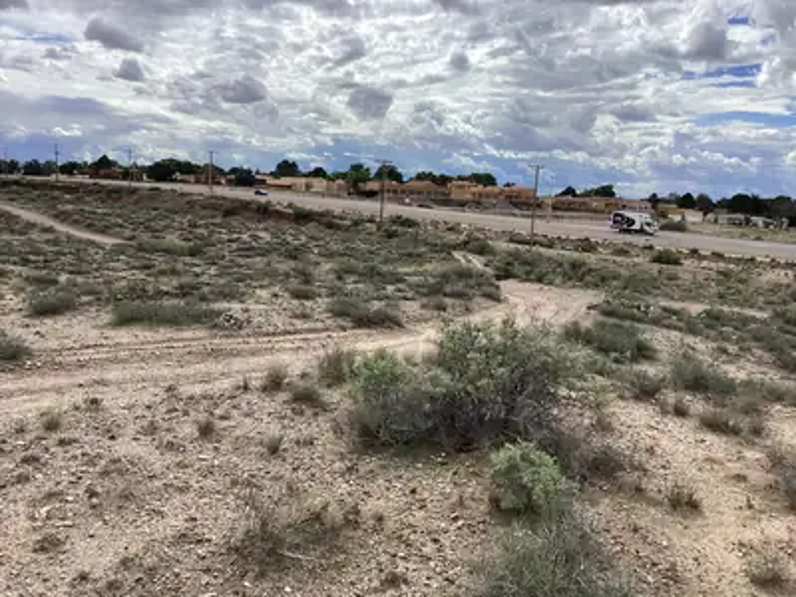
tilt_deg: -9.6
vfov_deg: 45.4
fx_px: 713
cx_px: 398
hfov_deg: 58.4
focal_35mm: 31
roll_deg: -3.0
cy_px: 298
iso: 25
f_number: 2.4
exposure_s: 1/2203
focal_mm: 3.3
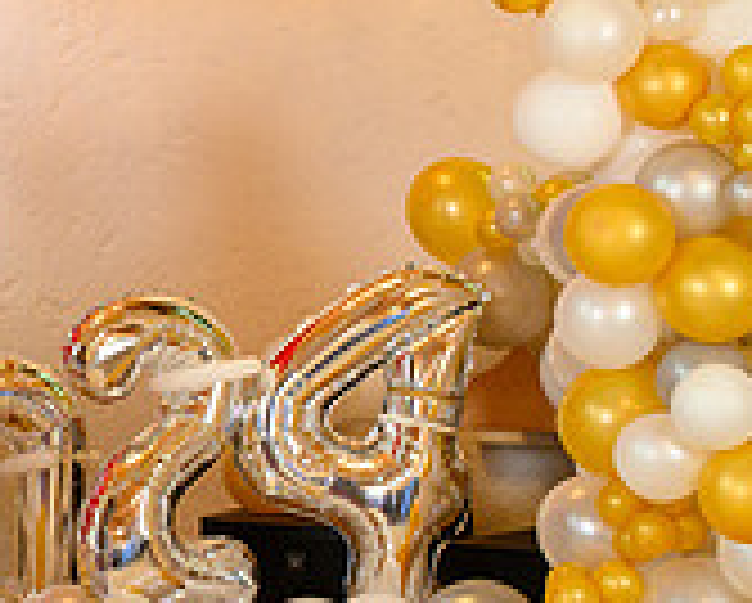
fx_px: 2540
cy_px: 324
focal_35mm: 114
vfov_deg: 13.5
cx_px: -293
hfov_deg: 15.8
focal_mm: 35
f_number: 3.5
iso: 1250
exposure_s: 1/100
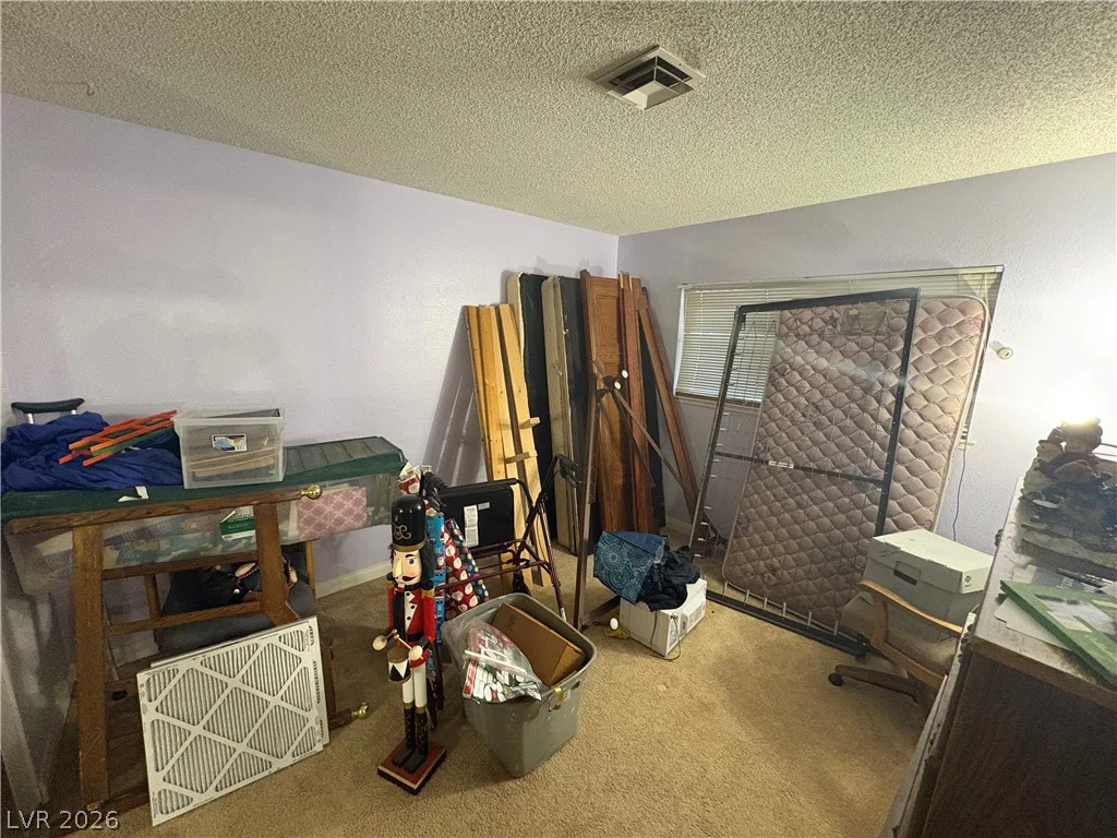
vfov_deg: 85.7
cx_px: 558
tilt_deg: -12.2
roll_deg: -1.4
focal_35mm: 14
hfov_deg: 102.1
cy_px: 419
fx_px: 452
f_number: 2.2
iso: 640
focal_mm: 2.22
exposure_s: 1/40
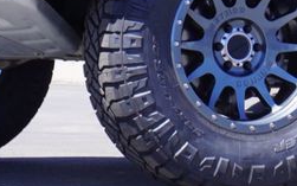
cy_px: -143
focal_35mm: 156
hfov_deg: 13.2
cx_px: 308
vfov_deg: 8.1
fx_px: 1264
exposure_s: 1/100
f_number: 7.1
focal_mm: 25
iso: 100
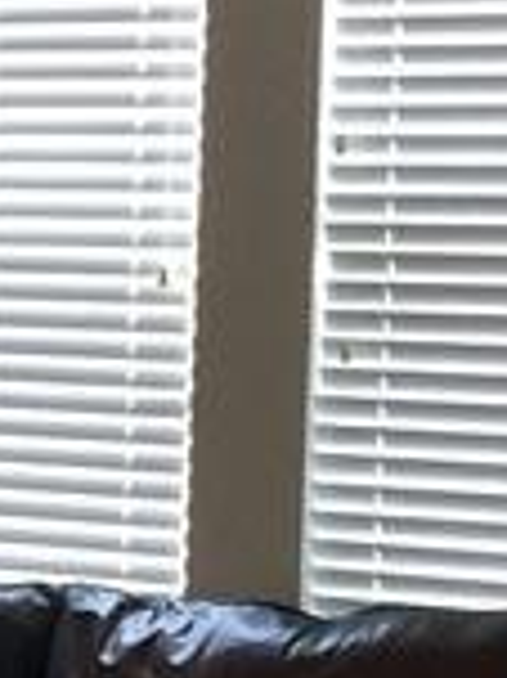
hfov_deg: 6.9
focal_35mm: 197
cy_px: 552
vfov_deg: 10.0
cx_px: -956
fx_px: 3853
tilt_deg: -7.4
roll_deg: +0.6
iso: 80
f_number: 2.2
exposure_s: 1/30
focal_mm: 4.15
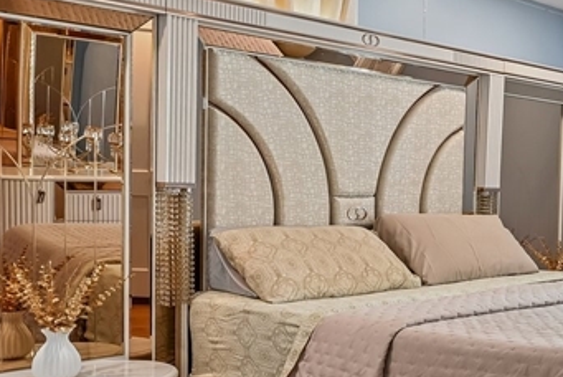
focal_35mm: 48
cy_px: 176
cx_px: 652
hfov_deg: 34.2
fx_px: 751
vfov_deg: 28.1
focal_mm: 16
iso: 400
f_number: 8
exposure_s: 1/30
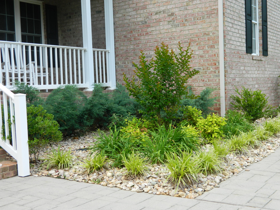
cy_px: 105
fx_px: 380
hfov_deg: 40.4
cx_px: 140
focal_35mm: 47
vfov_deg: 30.9
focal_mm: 8.4
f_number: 3.6
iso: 80
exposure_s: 1/160
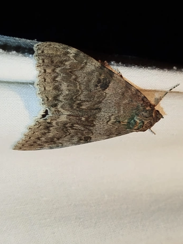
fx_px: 472
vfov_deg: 29.0
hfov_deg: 21.9
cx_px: 105
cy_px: 123
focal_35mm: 67
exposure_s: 1/50
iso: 100
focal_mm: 5.31
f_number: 1.7
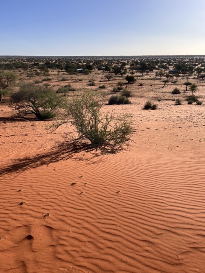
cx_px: 102
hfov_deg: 53.1
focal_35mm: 26
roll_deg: +0.9
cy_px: 136
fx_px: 205
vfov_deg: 67.3
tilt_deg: -22.2
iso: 50
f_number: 1.6
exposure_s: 1/5319
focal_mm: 5.1
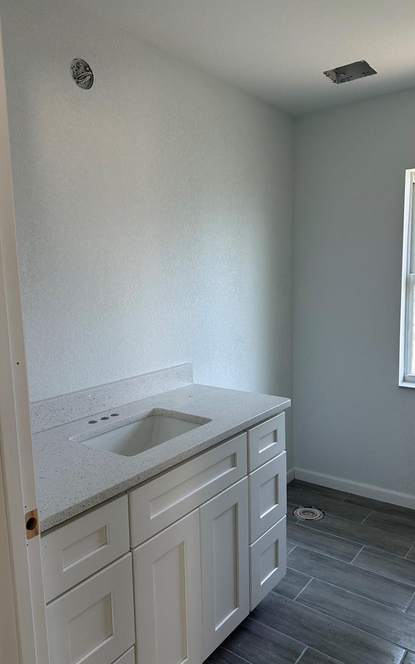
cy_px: 337
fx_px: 470
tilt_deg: -6.8
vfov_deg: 70.4
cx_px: 197
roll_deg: +0.9
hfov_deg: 47.6
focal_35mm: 26
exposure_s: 1/121
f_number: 1.78
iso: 100
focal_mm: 6.86
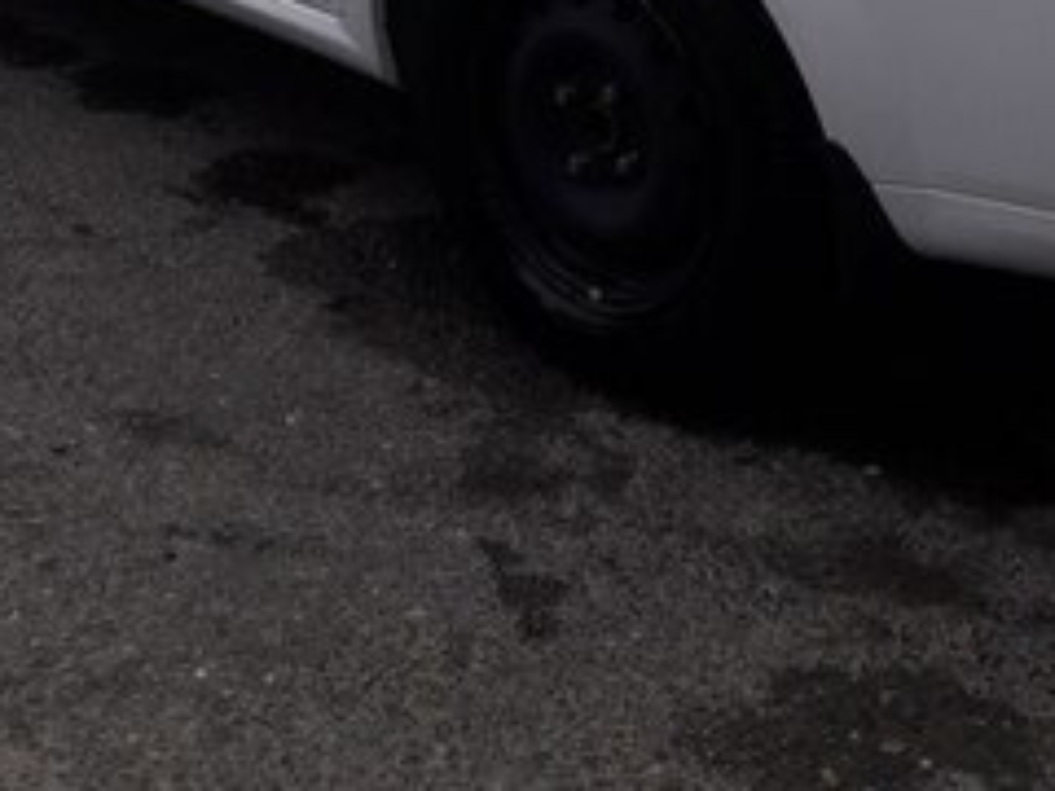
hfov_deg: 25.3
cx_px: 655
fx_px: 2347
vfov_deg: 18.2
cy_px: -156
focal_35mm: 77
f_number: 1.9
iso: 40
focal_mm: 3.7
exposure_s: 1/137
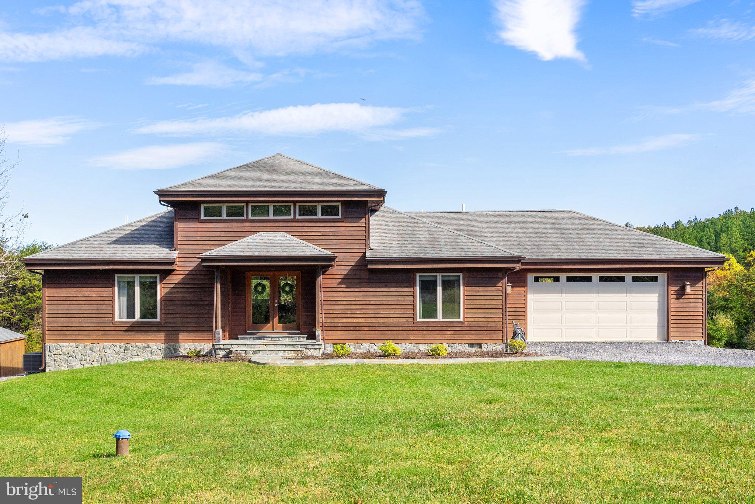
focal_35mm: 36
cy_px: 252
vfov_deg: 36.9
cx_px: 378
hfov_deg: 53.1
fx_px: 755
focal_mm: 36
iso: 640
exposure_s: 1/1000
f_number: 8
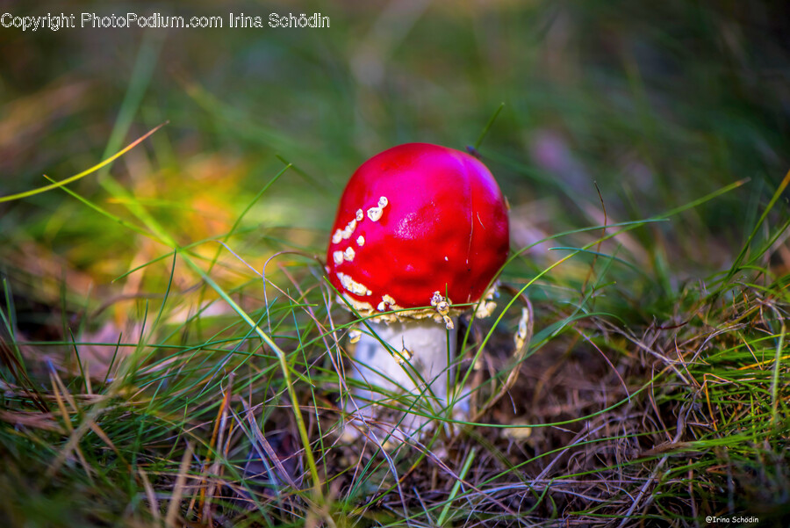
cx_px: 395
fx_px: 2305
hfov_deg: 19.4
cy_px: 264
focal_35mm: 105
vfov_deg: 13.1
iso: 100
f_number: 3.2
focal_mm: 105
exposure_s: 1/125
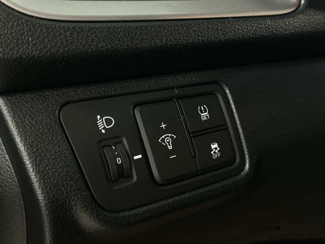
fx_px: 451
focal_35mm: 48
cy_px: 122
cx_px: 162
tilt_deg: -26.9
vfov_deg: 30.3
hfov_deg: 39.7
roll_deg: -0.4
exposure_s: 1/33
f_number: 1.78
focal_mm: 6.86
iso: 320
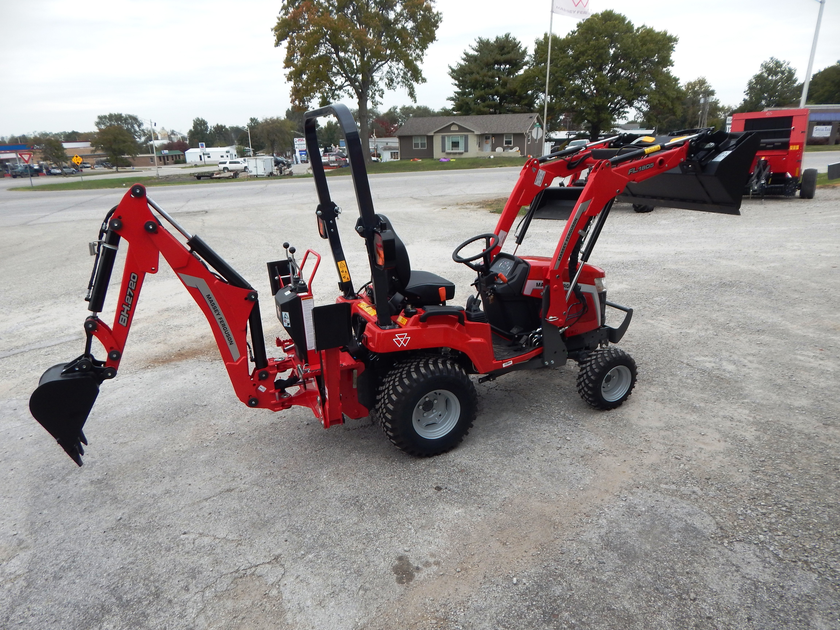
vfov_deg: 61.1
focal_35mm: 22
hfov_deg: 76.4
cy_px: 315
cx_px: 420
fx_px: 534
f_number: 3
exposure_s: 1/400
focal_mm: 4
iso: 125
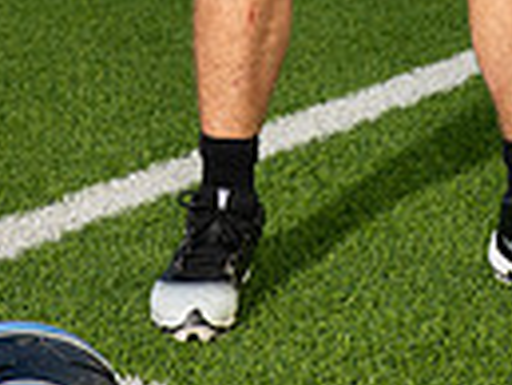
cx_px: 381
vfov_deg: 7.3
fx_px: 2872
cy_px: -456
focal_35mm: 194
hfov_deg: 10.2
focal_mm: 58
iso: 160
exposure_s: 1/320
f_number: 7.1
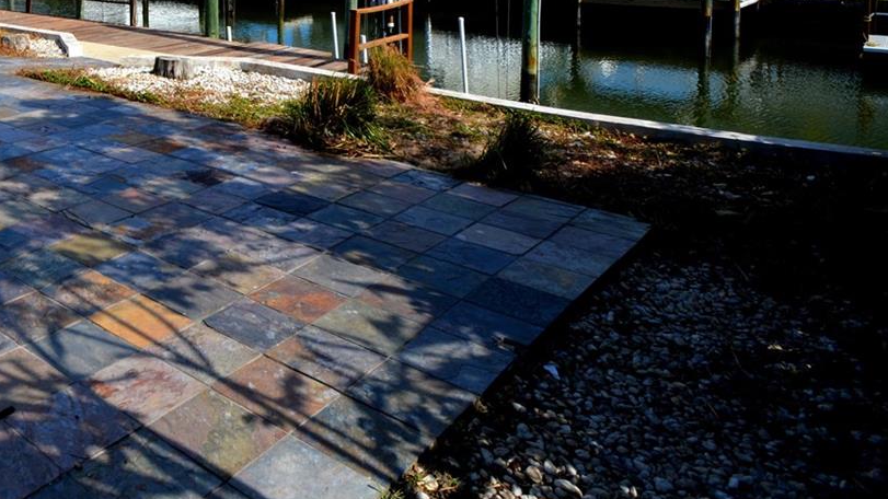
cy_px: -35
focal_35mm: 31
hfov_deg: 53.6
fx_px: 730
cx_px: 67
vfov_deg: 33.5
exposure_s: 1/320
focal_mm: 10
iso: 100
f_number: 9
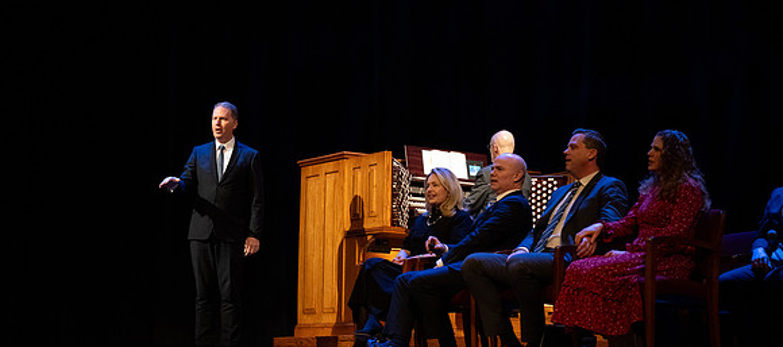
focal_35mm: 77
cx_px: 392
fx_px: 1522
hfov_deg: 28.9
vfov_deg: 13.0
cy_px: 181
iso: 4000
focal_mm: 70
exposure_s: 1/320
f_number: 2.8
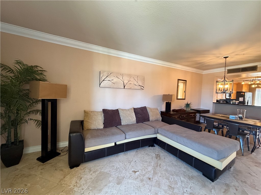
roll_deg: -0.4
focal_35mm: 14
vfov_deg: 85.7
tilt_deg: -2.2
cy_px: 98
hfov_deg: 102.1
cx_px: 130
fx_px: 106
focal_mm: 2.22
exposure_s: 1/60
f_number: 2.2
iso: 500
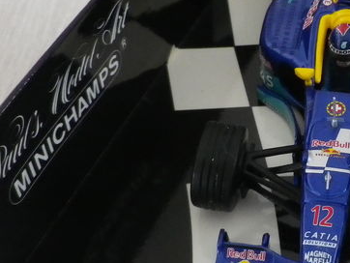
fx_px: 698
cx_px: 329
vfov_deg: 21.3
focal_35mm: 69
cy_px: 135
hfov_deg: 27.0
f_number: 3.5
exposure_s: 1/20
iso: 400
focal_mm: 4.5
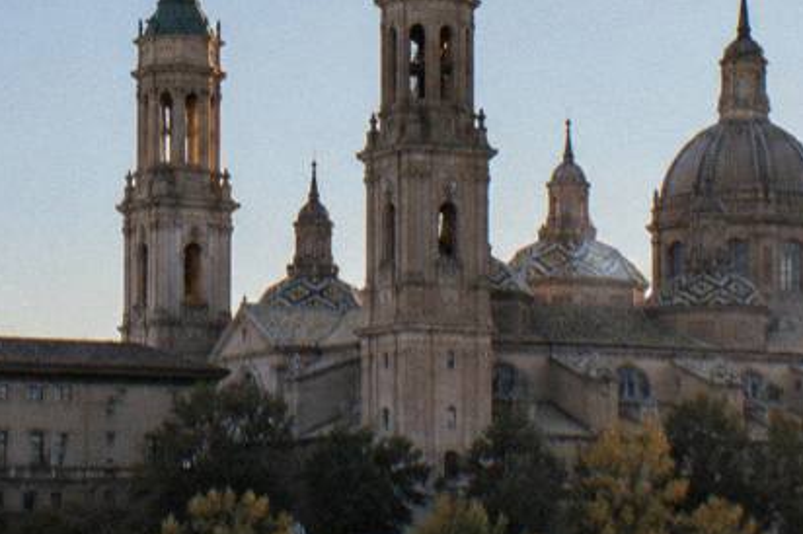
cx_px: 713
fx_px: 1894
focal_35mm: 85
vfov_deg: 16.0
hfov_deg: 23.3
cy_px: 331
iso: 500
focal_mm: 35
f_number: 10
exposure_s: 1/200
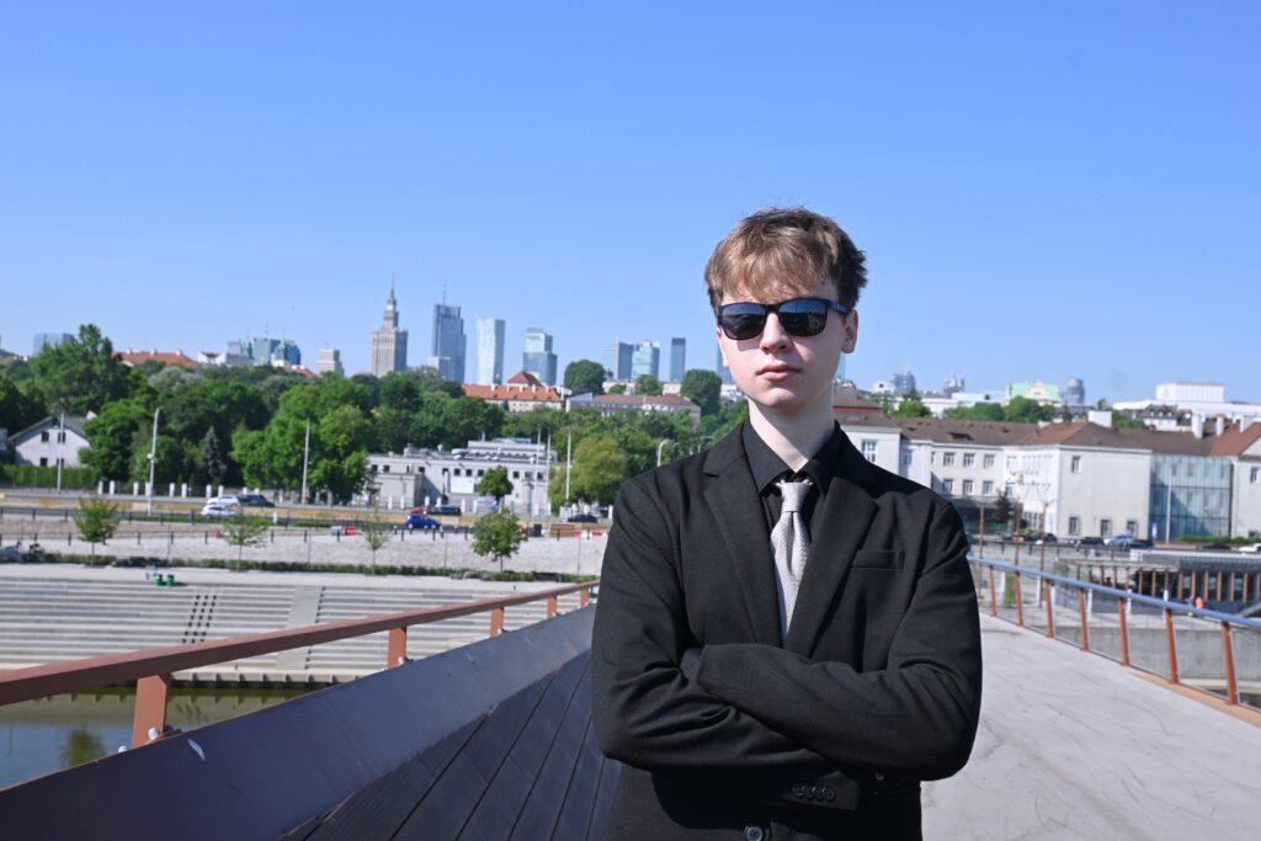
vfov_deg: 36.2
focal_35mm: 37
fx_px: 1287
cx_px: 630
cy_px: 420
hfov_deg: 52.2
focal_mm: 24.5
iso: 100
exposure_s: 1/400
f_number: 7.1
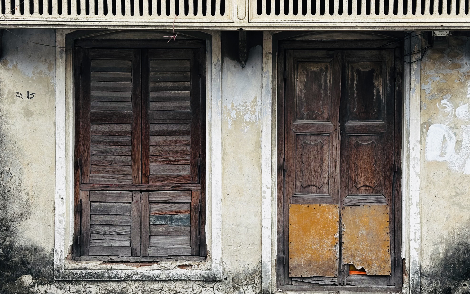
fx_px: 717
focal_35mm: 56
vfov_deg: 23.1
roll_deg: -0.6
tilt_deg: -0.8
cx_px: 236
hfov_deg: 36.3
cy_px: 137
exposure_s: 1/831
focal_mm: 5.96
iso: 32
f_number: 1.6
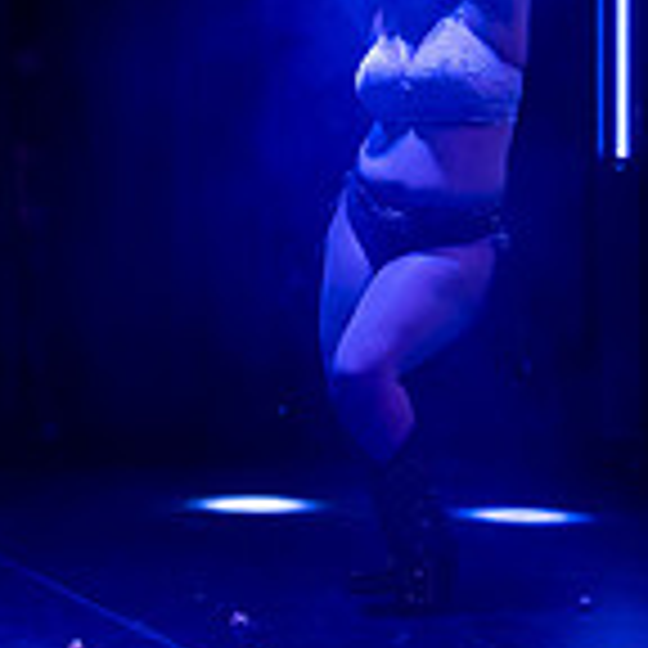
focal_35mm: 150
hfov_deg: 11.4
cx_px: -144
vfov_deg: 11.6
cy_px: 65
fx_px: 3177
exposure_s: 1/160
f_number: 4
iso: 3200
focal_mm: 38
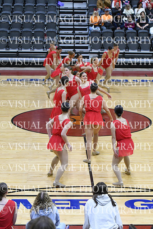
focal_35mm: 105
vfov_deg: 19.5
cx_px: 76
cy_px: 114
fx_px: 669
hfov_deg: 13.0
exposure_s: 1/400
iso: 4000
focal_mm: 70
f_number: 3.5
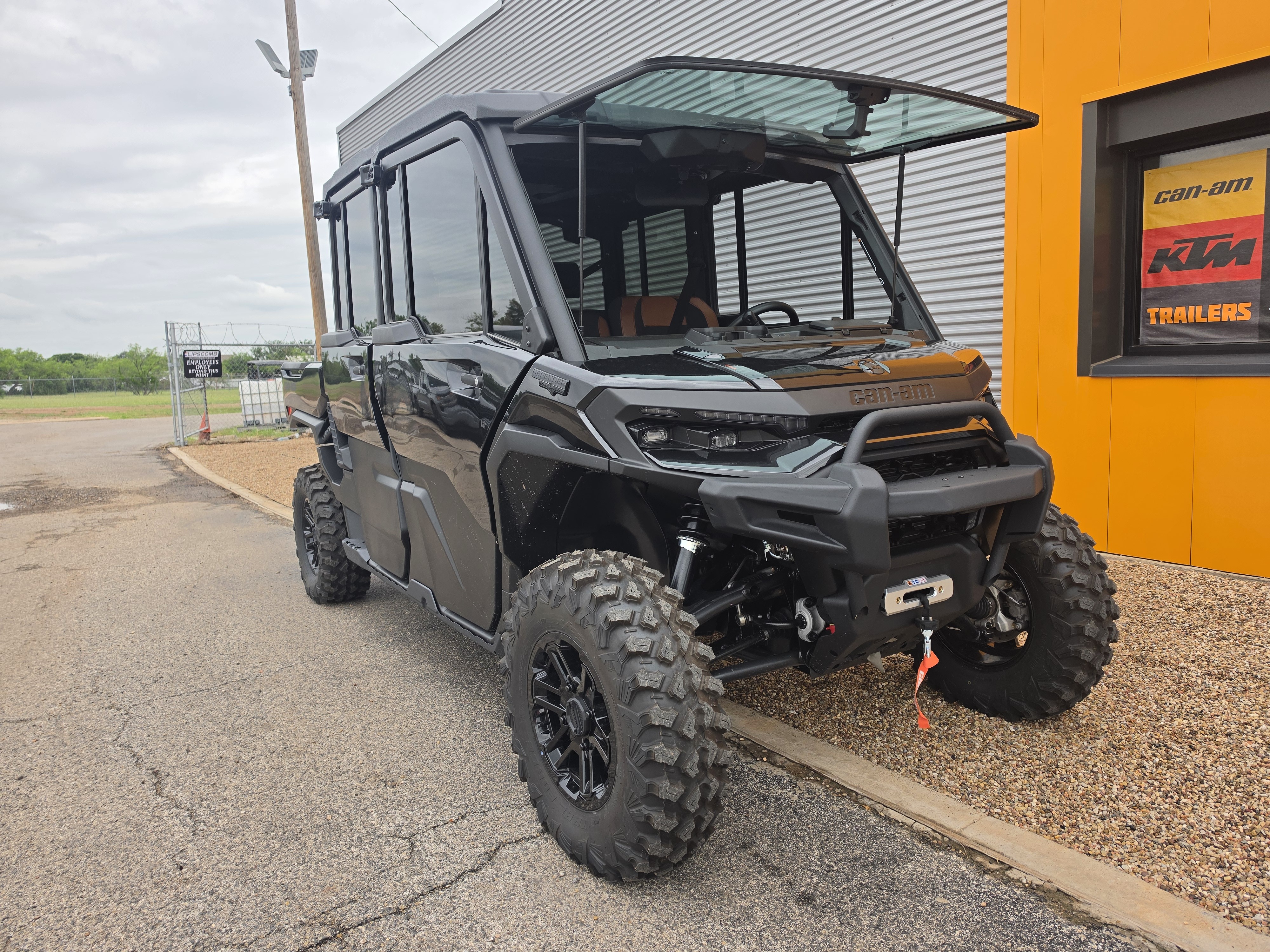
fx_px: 844
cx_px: 635
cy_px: 476
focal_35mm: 23
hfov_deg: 73.9
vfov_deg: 58.9
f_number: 1.4
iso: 64
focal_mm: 6.5
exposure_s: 1/1994
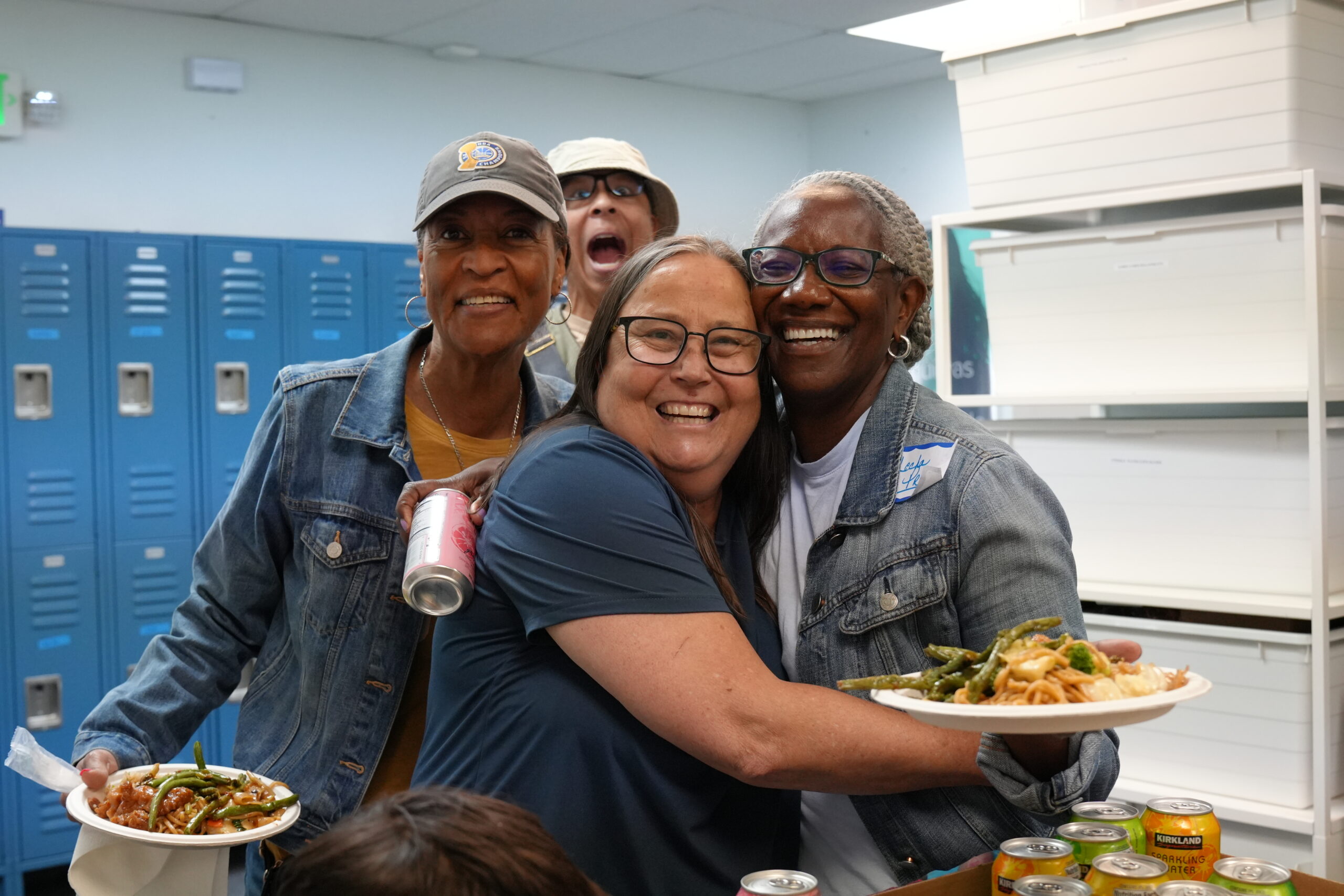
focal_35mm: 42
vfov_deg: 31.9
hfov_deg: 46.4
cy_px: 448
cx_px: 672
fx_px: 1568
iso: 2000
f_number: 4
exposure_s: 1/160
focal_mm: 28
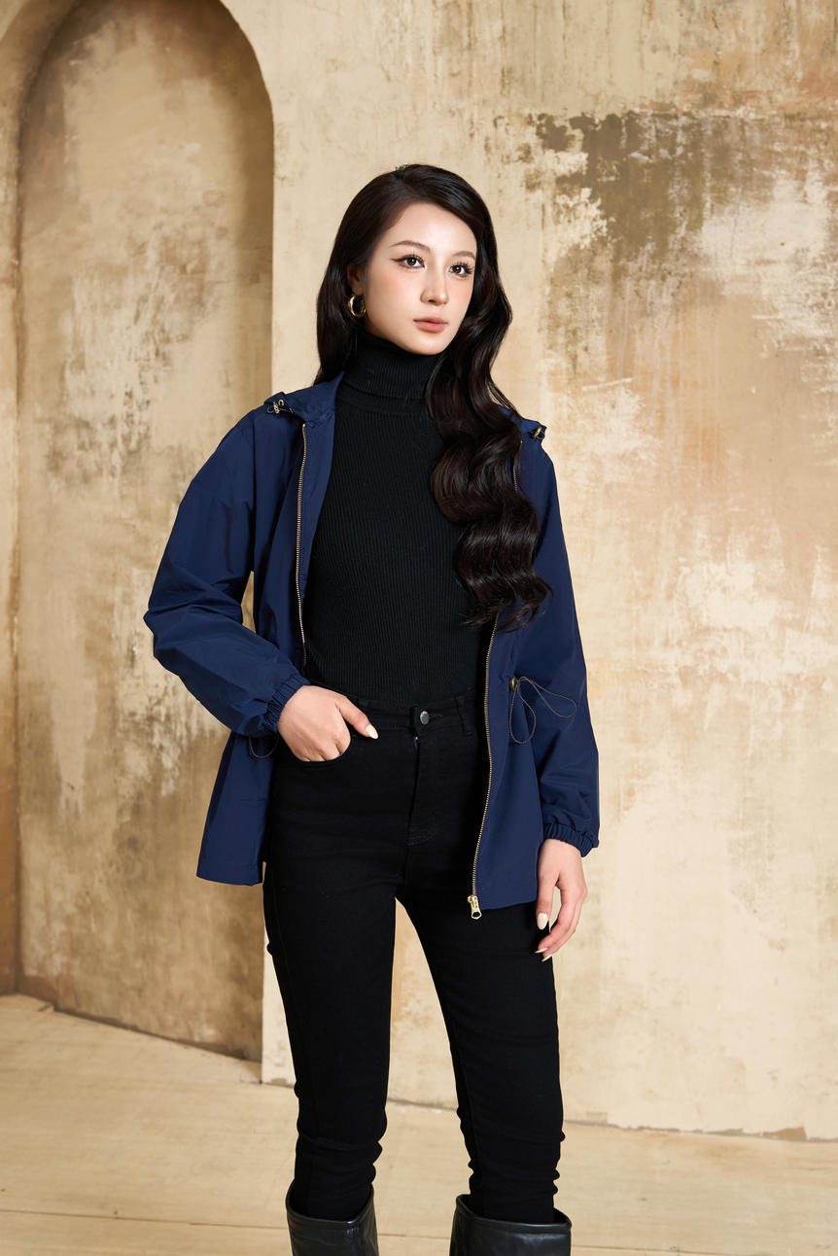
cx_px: 419
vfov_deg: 43.6
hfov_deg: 29.9
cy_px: 628
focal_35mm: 45
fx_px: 1570
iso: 200
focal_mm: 30
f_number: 4
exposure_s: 1/160
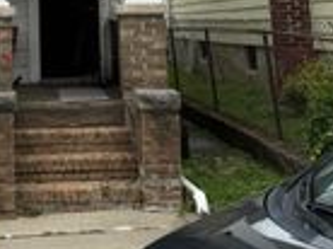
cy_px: -144
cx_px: 36
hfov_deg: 22.0
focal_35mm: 87
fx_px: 835
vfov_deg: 15.4
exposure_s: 1/2611
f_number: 1.78
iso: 80
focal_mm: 6.76
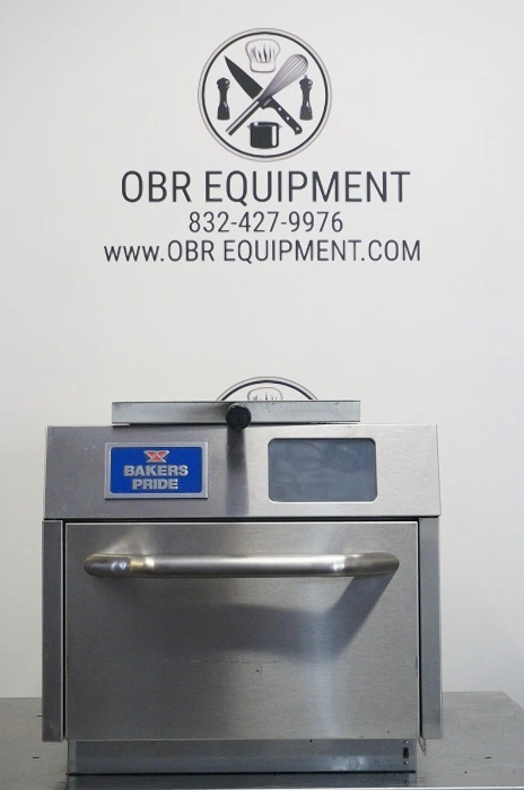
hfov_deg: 18.1
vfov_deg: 27.0
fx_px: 1644
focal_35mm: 75
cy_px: 395
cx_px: 262
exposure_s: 1/80
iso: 3200
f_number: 5.6
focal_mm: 50
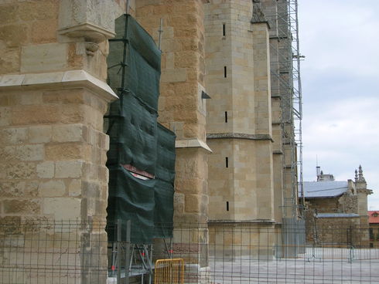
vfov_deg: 24.0
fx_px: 668
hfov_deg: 31.7
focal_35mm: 61
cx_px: 190
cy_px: 142
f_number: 3.5
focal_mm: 9.3
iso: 50
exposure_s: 1/397
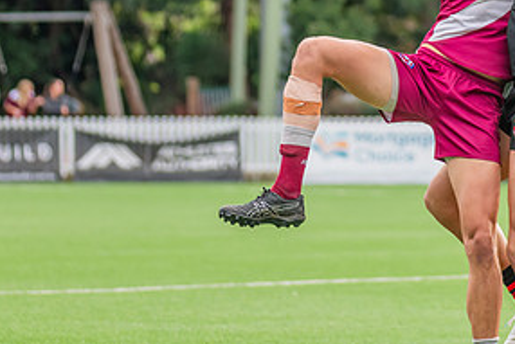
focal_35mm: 469
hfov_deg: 4.4
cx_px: 480
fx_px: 6712
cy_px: -53
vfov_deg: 2.9
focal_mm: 190
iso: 800
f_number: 4.5
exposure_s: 1/1250
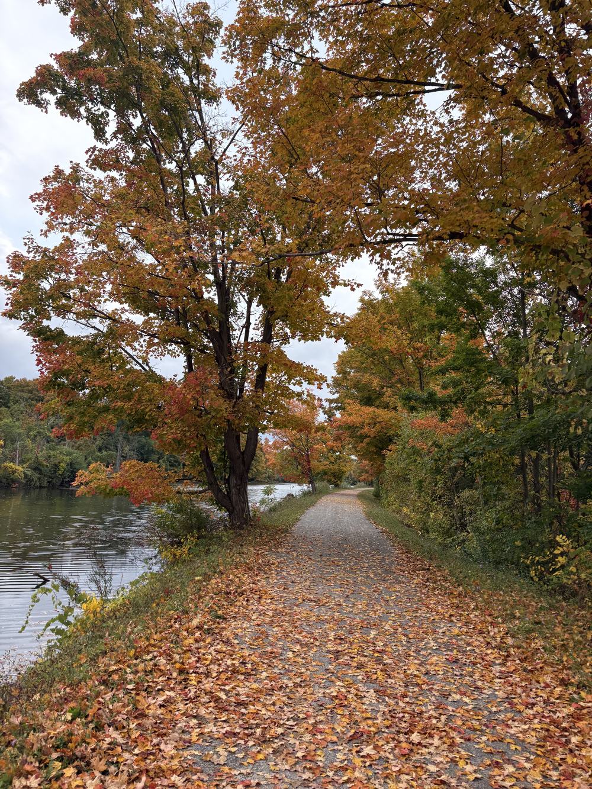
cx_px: 296
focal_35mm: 26
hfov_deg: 53.1
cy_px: 394
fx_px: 593
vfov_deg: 67.3
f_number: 1.6
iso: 100
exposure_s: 1/202
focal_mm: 5.96
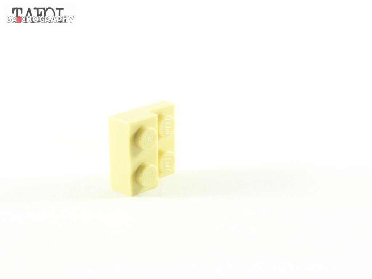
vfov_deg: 15.7
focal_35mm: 94
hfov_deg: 20.9
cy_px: 140
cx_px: 186
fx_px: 1010
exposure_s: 1/60
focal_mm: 15.6
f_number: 4
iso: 400
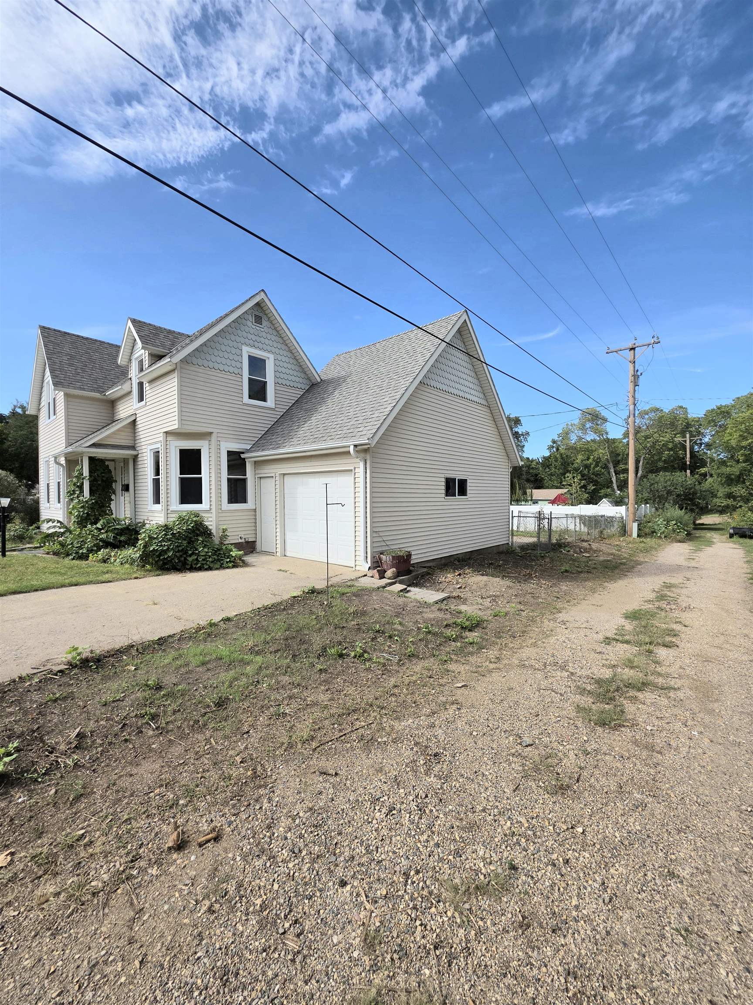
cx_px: 376
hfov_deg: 89.9
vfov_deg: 106.2
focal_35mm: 13
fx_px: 377
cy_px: 502
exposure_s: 1/2500
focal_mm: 2.2
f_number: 1.9
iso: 40
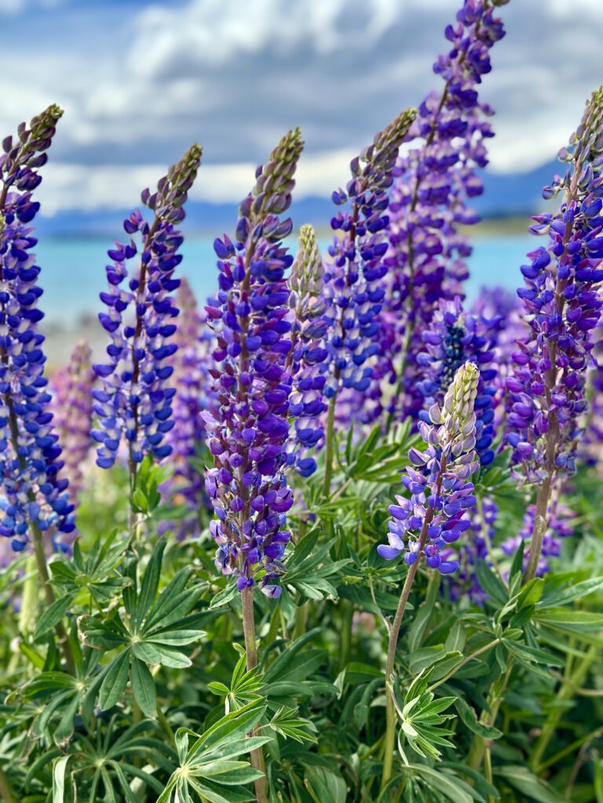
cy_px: 402
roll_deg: +0.8
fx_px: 1115
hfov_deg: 30.3
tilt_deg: -5.7
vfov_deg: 39.7
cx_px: 302
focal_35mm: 48
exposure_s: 1/4016
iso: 100
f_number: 1.78
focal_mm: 6.86
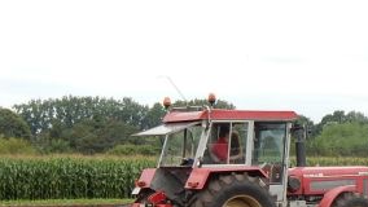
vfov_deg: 9.2
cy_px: 194
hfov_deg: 15.8
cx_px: 404
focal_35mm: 132
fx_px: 1289
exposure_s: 1/250
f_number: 4.2
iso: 180
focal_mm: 7.6
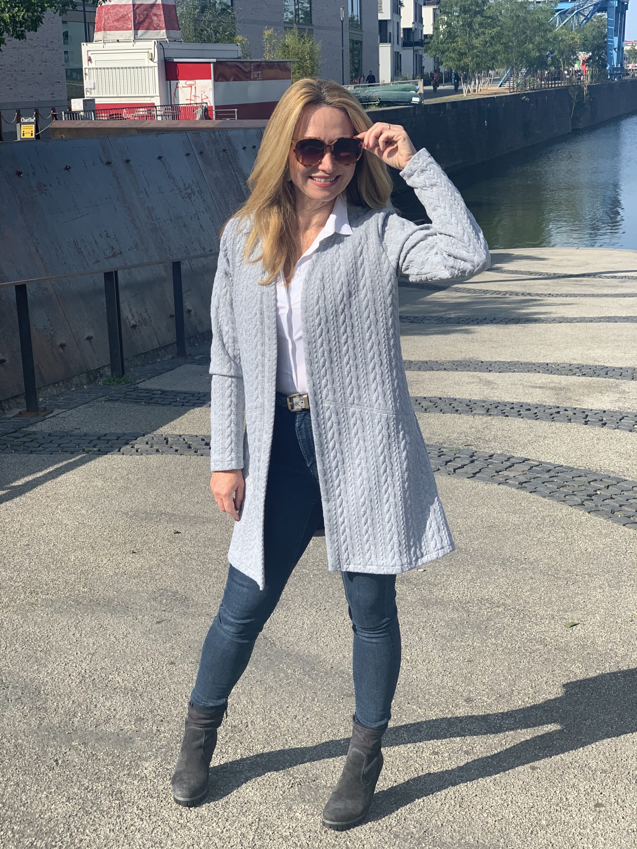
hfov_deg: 28.0
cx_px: 318
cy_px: 424
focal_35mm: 52
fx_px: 1276
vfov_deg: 36.8
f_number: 2.4
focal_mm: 6
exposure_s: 1/905
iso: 16
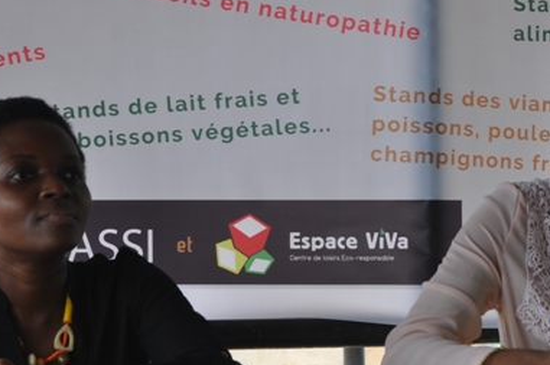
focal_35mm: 151
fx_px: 2304
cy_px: 268
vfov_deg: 9.1
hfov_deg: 13.6
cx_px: 325
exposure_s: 1/125
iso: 200
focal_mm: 48
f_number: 5.6
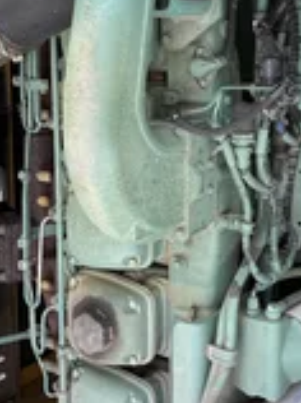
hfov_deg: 22.2
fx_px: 767
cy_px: 122
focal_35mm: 66
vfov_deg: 29.2
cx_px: 186
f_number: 1.6
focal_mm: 5.1
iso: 50
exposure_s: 1/532
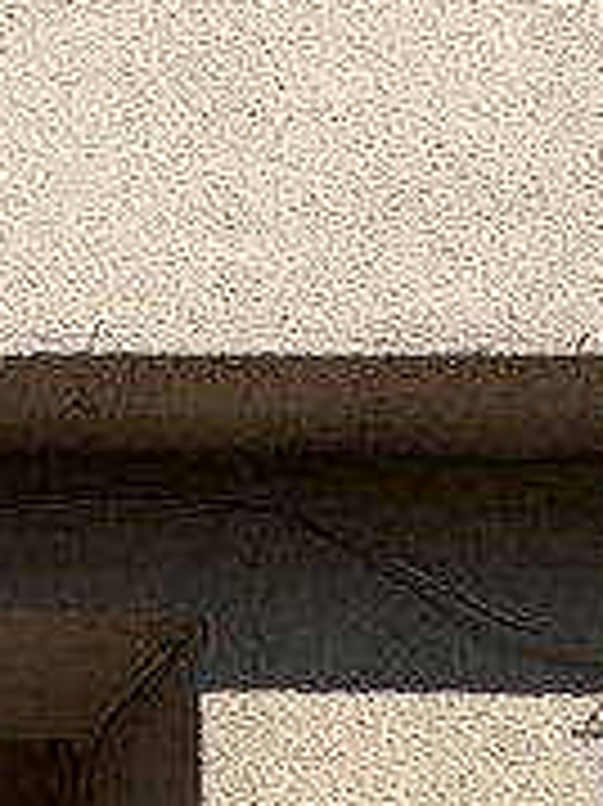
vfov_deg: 23.2
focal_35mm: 80
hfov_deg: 16.9
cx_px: -270
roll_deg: +0.9
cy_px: 851
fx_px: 1860
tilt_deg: +9.5
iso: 20
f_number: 2.2
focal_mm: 2.22
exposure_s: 1/1431
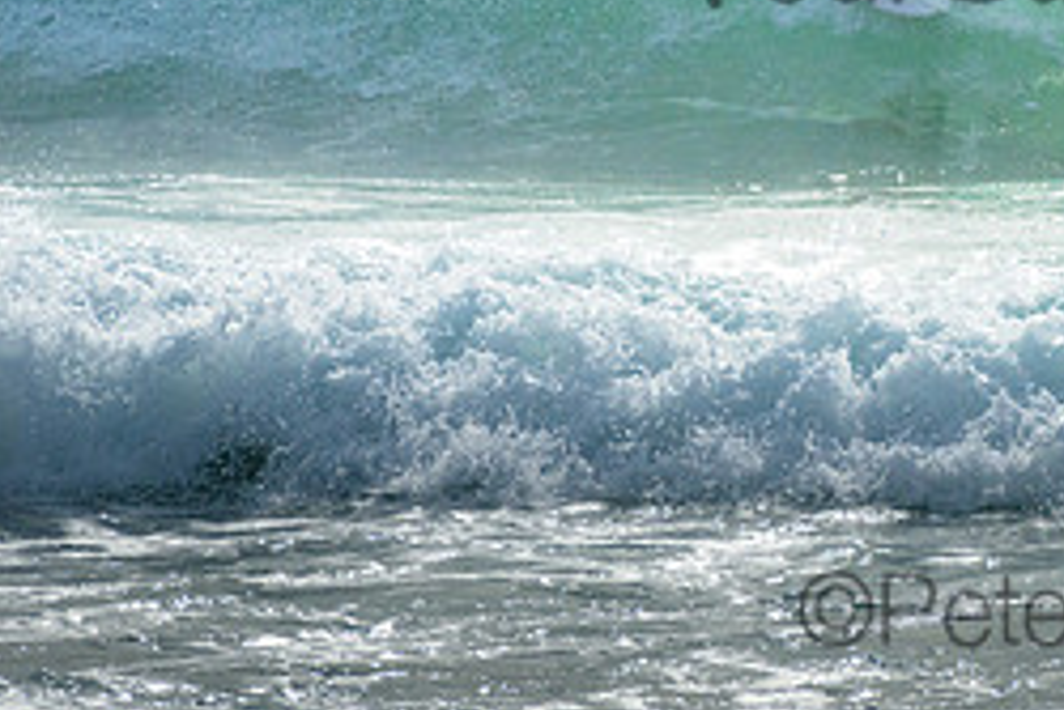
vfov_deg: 1.2
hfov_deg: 1.8
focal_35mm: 1136
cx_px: 1105
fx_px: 33593
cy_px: -149
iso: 500
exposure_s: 1/1600
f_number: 18
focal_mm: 400
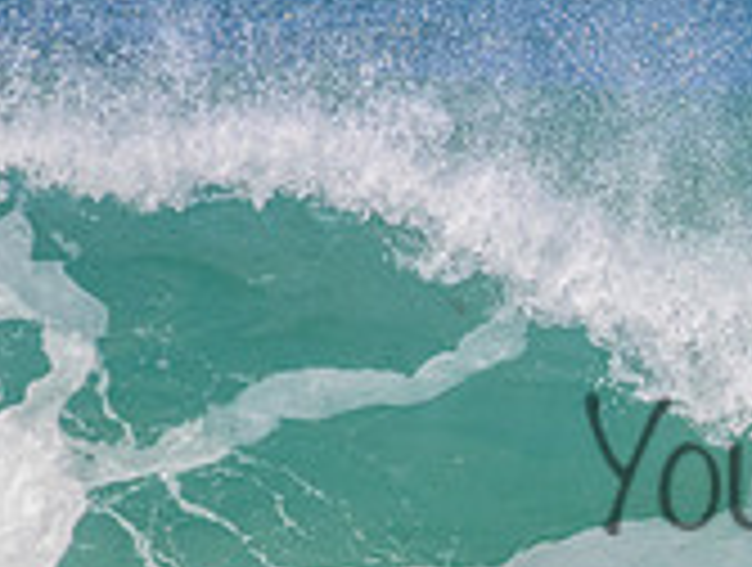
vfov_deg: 0.6
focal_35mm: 2665
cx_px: 1049
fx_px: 58020
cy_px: 425
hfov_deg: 0.7
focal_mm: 800
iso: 1400
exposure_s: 1/2000
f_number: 11
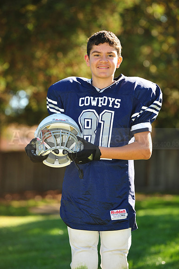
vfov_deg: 11.4
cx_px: 90
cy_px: 134
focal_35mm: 180
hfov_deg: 7.6
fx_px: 1344
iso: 200
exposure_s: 1/250
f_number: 4.5
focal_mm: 180
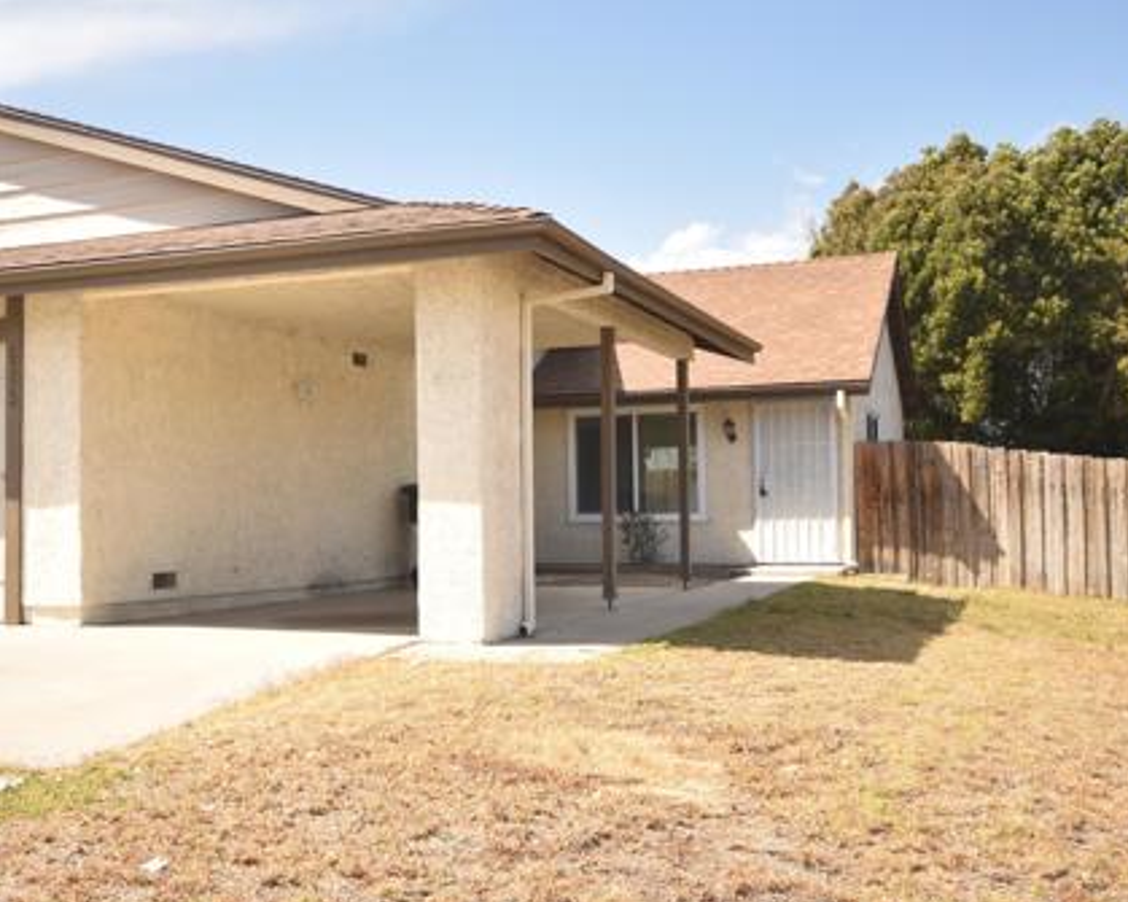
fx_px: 1435
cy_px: 438
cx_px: 385
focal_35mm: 43
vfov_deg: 34.9
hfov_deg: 42.4
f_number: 5.6
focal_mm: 20
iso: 100
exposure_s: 1/200
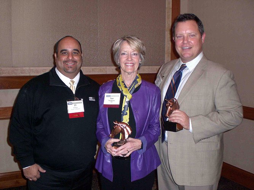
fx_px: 279
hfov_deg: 49.0
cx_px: 127
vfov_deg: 37.7
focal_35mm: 38
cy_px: 95
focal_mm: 6.3
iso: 200
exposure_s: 1/60
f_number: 3.1
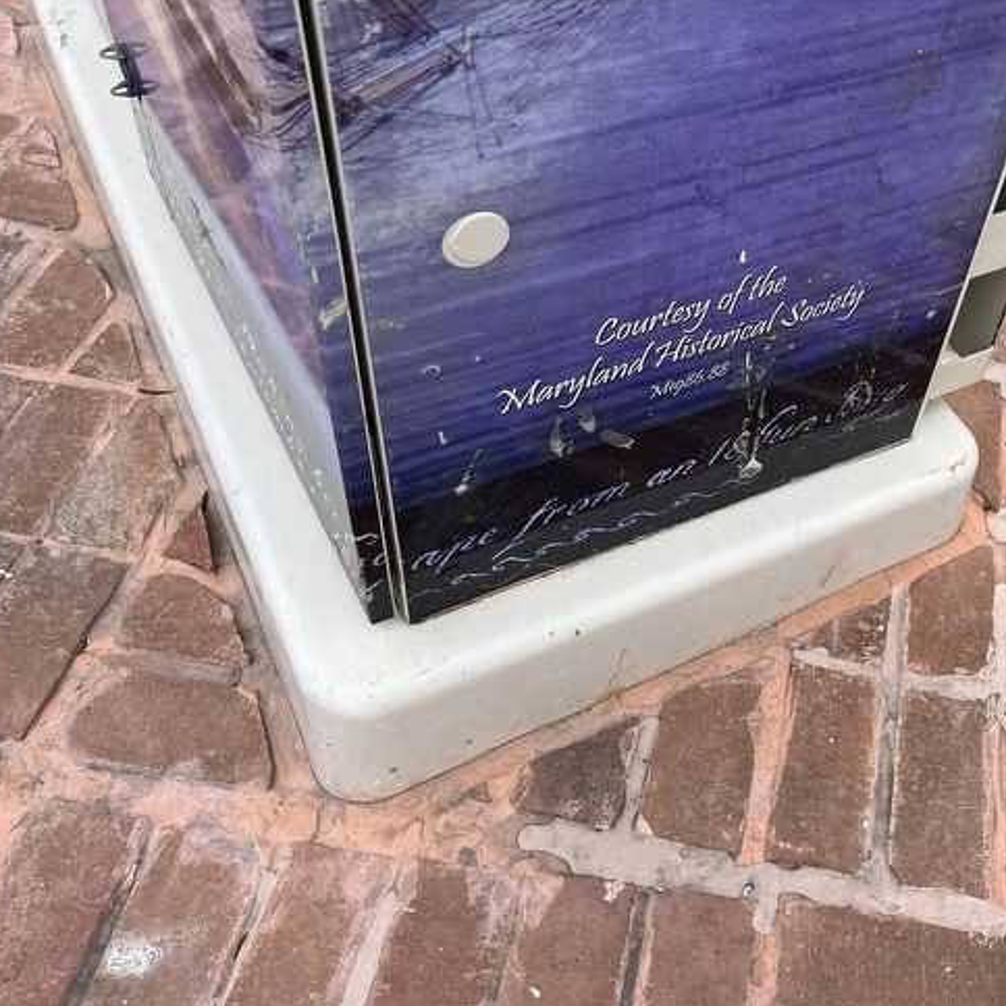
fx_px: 1249
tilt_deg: -47.8
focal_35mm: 38
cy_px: 441
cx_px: 775
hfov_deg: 42.3
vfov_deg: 43.8
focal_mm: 5.1
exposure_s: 1/1212
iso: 50
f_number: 1.6
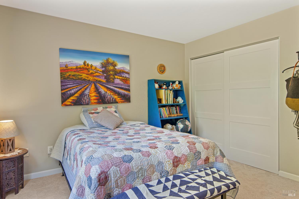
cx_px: 150
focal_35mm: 21
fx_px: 174
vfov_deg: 59.5
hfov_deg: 81.2
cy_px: 100
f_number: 3.2
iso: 100
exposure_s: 1/40
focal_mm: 14
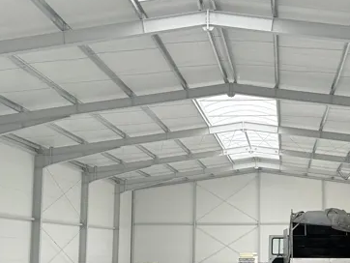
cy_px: 191
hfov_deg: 35.4
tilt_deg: +6.6
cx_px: 259
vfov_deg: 27.2
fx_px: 536
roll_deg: +0.4
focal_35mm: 53
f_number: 1.78
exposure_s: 1/78
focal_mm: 6.76
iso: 200
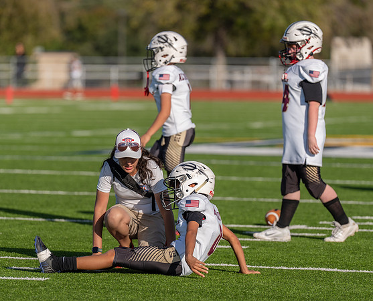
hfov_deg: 6.3
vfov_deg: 5.1
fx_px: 3376
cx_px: 132
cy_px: 196
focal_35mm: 305
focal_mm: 200
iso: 125
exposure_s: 1/2000
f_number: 3.2
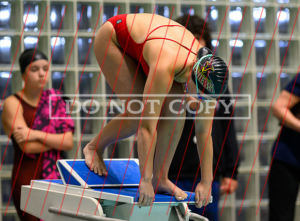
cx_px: 190
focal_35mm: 403
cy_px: 99
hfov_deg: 4.9
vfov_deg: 3.6
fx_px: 3476
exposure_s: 1/800
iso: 2000
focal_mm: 300
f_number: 2.8
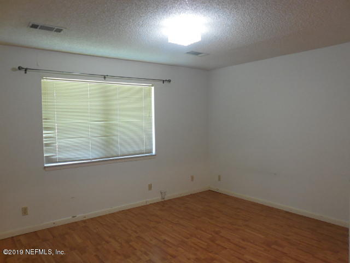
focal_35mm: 26
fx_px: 263
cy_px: 132
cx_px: 175
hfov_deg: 67.3
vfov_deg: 53.1
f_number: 3.5
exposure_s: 1/25
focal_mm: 4.6
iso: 400
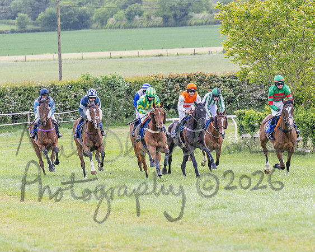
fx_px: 2860
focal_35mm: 307
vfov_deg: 5.0
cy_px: 120
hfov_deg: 6.3
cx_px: 135
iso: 400
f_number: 4
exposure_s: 1/2000
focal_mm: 150
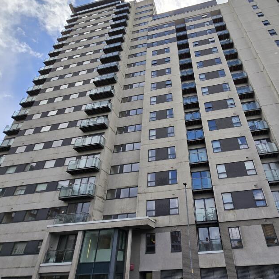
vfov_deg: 77.7
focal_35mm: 19
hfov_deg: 76.5
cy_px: 136
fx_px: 173
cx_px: 172
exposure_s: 1/2737
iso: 50
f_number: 2.2
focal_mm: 2.2
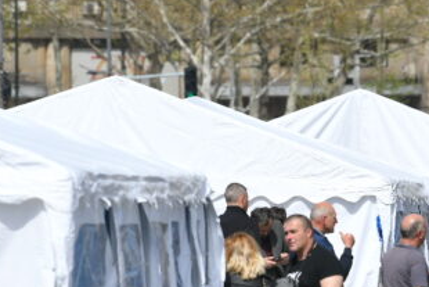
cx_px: 411
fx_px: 7880
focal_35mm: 661
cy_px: 213
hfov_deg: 3.1
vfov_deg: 2.1
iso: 200
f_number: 5
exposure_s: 1/1600
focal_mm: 200
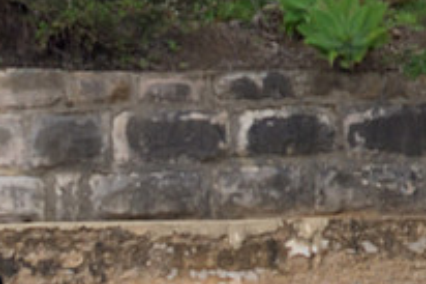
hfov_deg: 0.9
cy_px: 372
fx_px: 28448
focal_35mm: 2406
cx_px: -95
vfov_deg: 0.6
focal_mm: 800
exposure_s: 1/1250
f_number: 11
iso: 1400
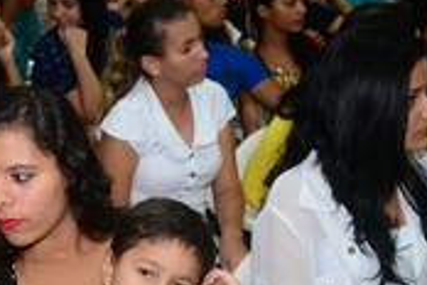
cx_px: 47
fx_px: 1103
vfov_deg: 14.7
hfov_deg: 21.4
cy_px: 194
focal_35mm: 93
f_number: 5.6
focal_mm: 24
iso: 1600
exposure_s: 1/60
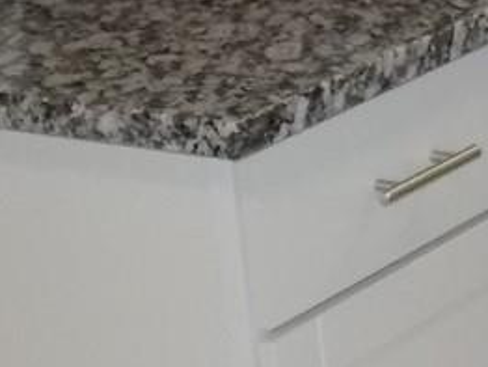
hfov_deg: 9.5
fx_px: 2582
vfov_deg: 8.1
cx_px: 1188
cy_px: 30
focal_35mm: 183
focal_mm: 5.3
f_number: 3.3
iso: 200
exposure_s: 1/30
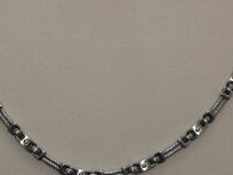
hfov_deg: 17.4
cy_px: 6
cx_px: 94
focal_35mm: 113
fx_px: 761
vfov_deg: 13.0
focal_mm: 9.3
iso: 100
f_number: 3.2
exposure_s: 1/30
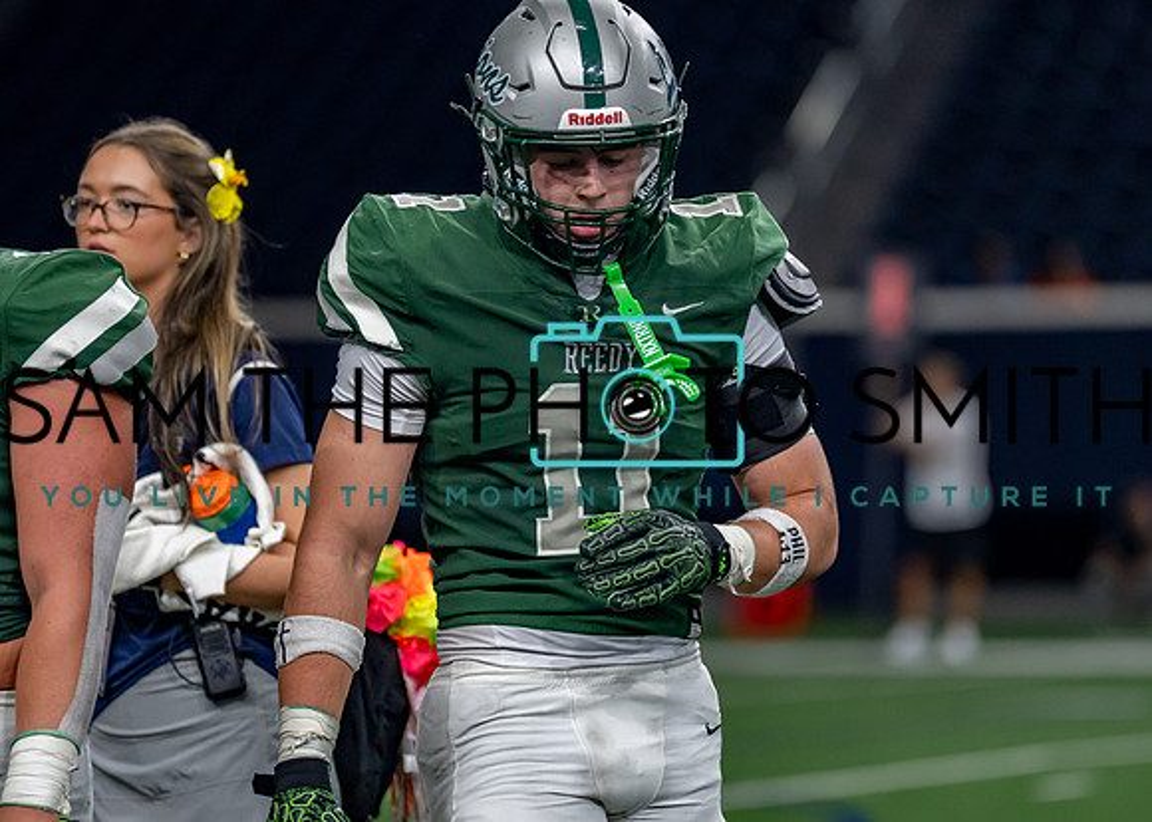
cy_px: 339
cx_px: 588
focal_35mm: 288
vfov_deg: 5.0
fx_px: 9413
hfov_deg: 7.0
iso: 1250
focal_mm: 200
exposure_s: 1/1000
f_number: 2.8
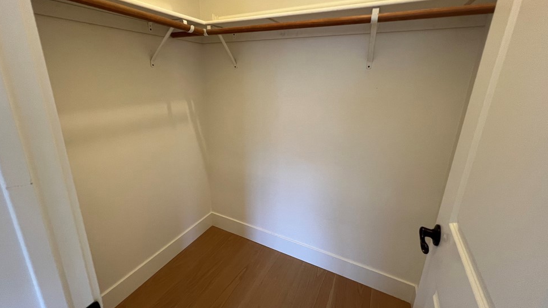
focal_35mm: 15
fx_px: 218
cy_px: 143
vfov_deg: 70.4
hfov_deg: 102.9
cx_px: 260
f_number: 1.8
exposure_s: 1/60
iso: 200
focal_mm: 1.57
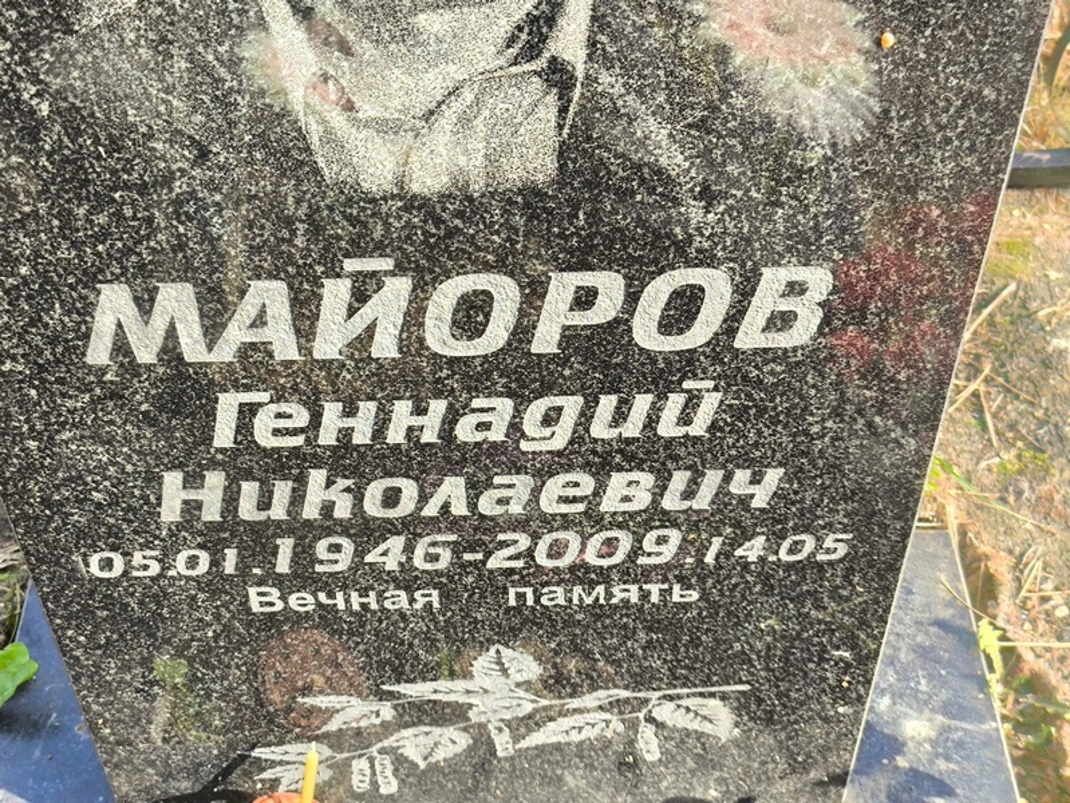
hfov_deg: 38.2
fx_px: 1546
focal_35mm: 50
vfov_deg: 29.1
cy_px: 402
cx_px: 535
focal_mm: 4.71
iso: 50
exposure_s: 1/200
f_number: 1.7
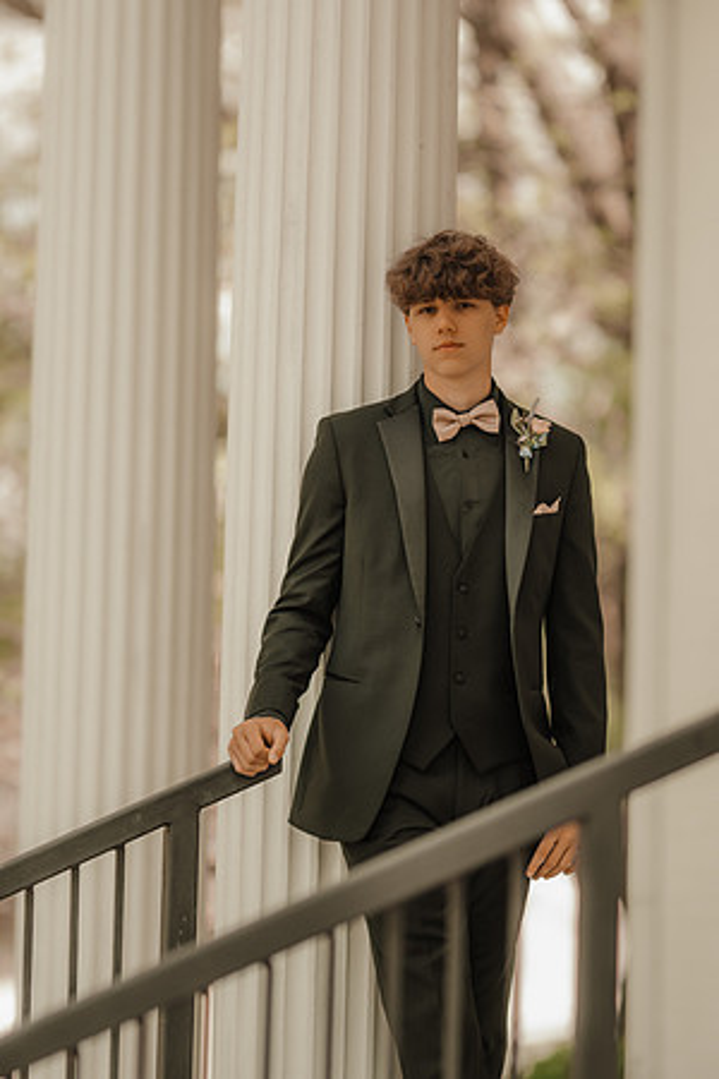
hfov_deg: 8.7
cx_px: 360
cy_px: 540
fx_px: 4703
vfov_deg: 13.1
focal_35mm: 157
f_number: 1.4
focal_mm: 105
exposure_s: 1/800
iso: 64
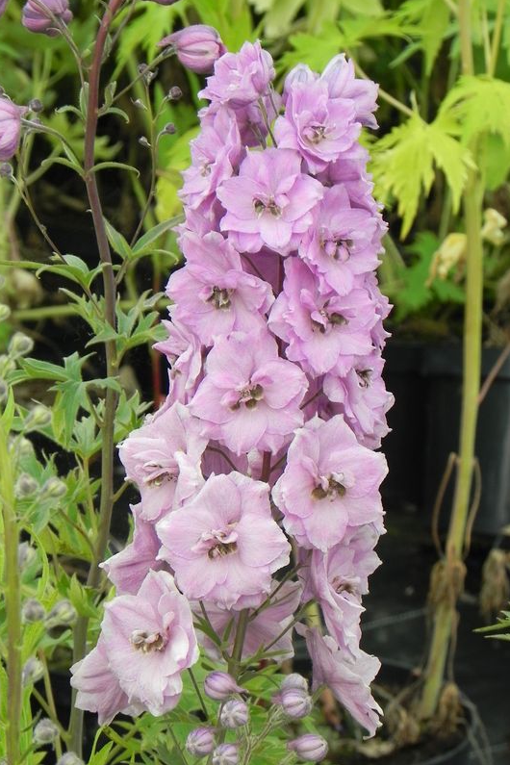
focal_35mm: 222
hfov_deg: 6.2
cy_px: 381
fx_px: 4717
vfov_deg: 9.3
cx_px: 247
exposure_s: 1/125
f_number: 5.6
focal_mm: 37.7
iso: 160
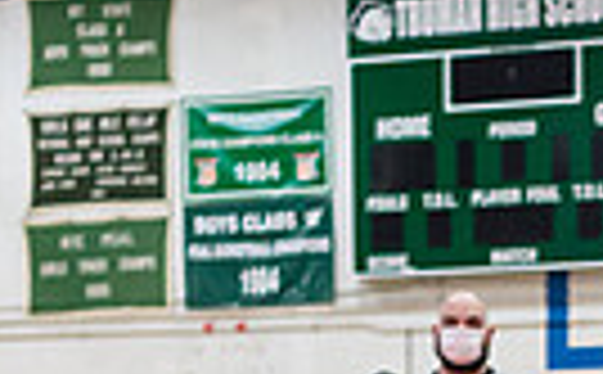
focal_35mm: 155
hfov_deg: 13.1
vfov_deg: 8.0
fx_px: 2541
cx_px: 752
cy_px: 800
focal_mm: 35
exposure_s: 1/400
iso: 4000
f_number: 3.5
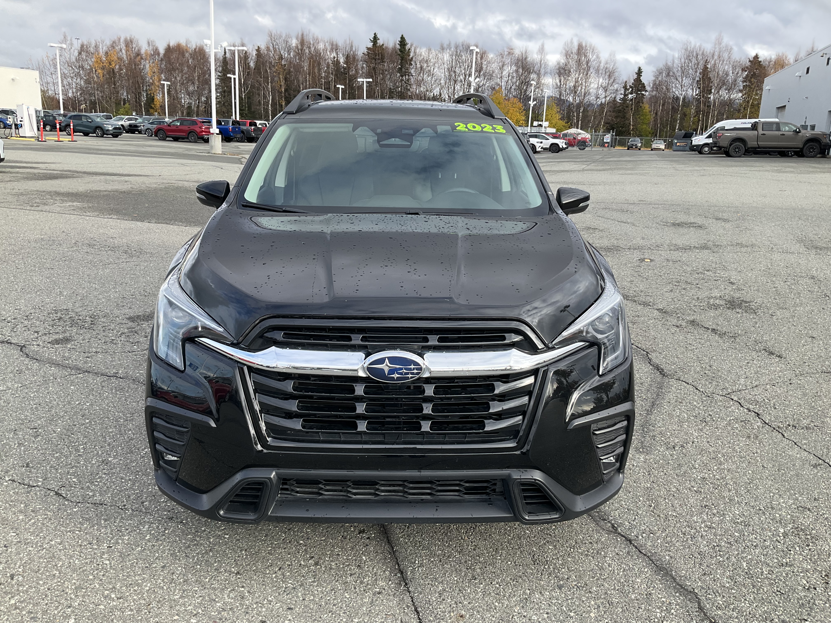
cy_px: 312
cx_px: 416
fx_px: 696
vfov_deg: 48.2
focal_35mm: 29
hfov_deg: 61.7
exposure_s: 1/461
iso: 25
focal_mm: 3
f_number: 1.8
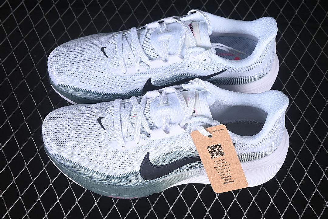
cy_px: 110
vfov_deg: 18.2
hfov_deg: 27.0
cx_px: 164
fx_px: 683
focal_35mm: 75
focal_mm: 50
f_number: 7.1
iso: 160
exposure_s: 1/80
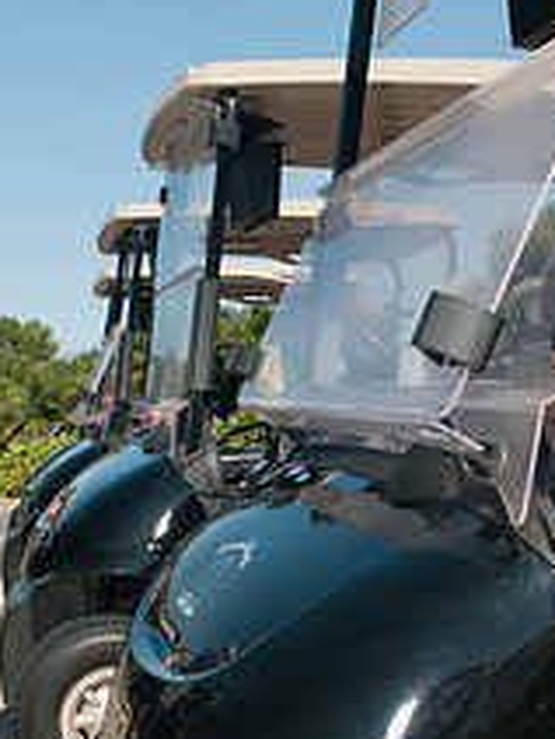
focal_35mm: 52
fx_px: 1112
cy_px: 457
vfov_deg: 36.6
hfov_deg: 28.0
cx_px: 291
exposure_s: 1/320
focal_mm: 17
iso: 200
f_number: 9
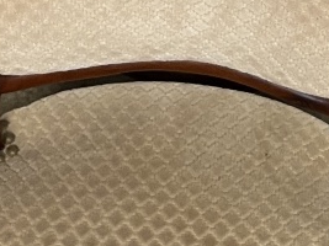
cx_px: 230
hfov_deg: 16.8
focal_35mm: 117
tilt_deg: -44.1
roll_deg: -4.5
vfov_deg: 11.2
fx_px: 1112
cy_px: -277
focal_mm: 5.1
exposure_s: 1/50
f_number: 1.6
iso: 100
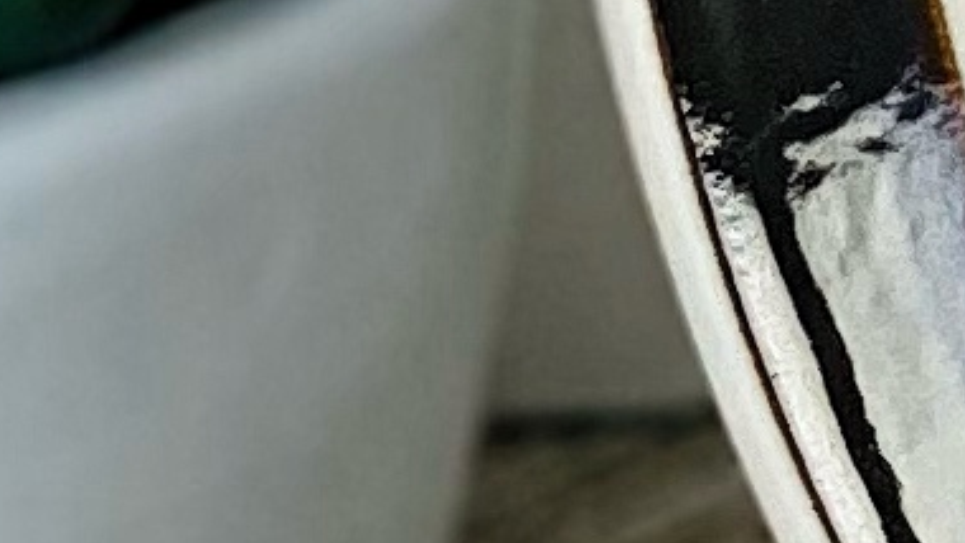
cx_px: 2948
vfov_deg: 2.0
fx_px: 15383
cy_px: -896
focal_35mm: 601
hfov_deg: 3.5
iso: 20
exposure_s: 1/338
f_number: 2
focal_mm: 6
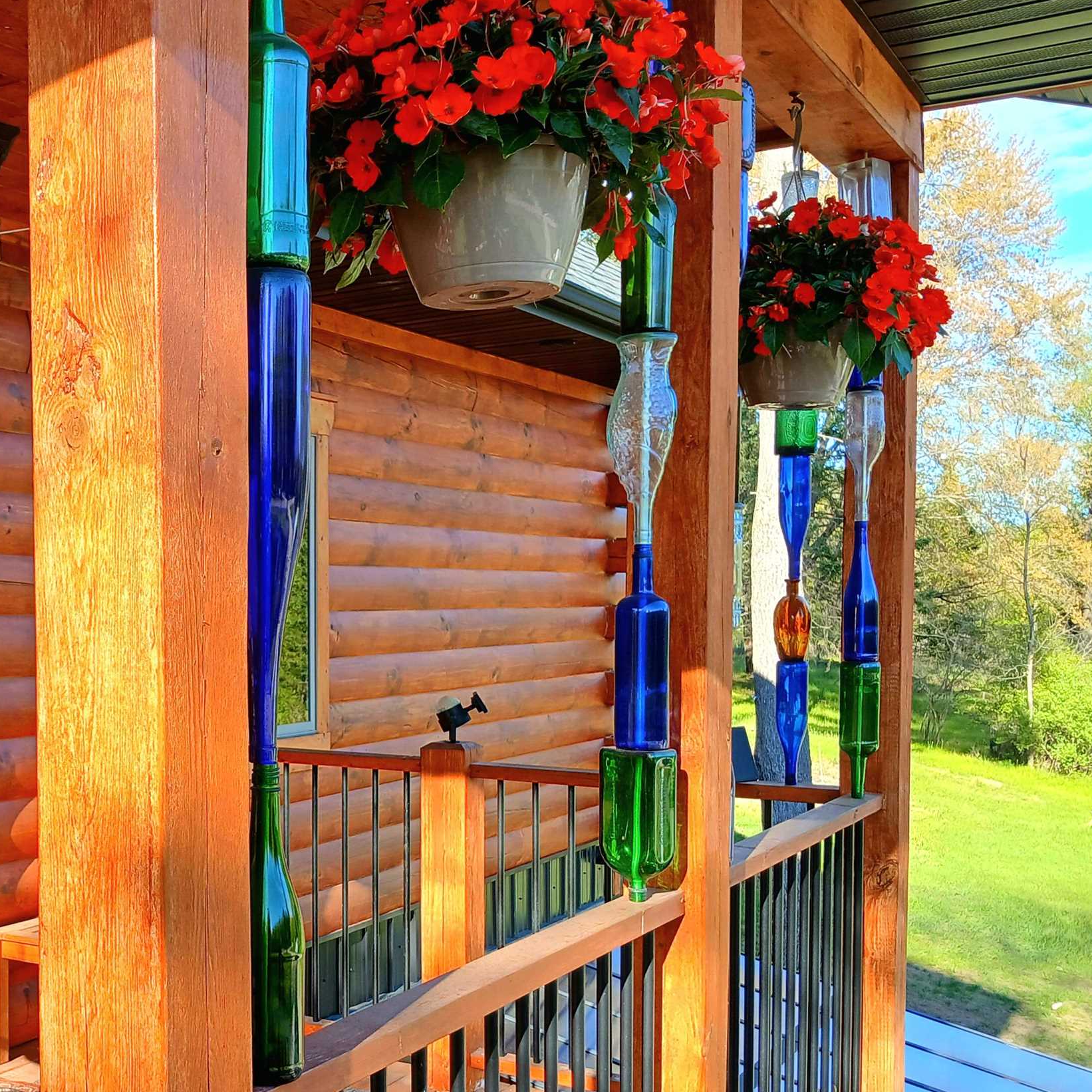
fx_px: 1535
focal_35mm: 43
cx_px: 142
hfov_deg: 37.0
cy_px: 656
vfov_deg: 39.0
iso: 25
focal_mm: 3.98
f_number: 1.8
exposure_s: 1/120
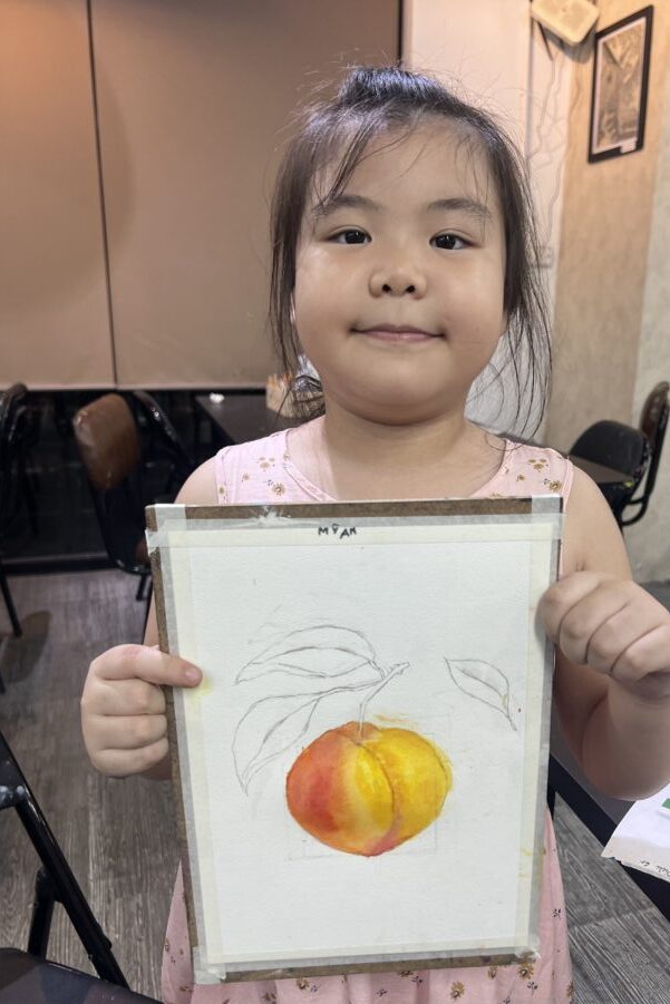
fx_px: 837
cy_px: 522
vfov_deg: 61.9
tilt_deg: -16.7
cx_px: 381
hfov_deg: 43.5
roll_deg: -1.9
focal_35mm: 30
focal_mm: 5.7
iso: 80
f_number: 1.5
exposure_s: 1/100
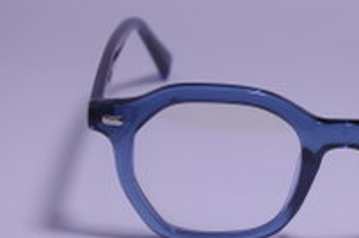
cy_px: 147
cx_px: 306
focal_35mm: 223
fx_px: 2220
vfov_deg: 6.1
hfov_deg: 9.2
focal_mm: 75
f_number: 5.3
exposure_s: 1/160
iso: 200
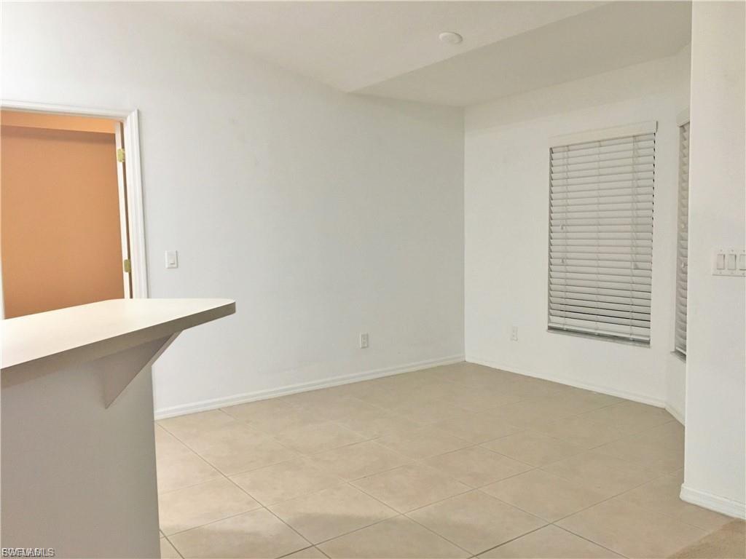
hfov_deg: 61.7
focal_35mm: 29
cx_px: 373
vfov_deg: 48.2
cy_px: 280
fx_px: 625
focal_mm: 4.15
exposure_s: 1/30
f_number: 2.2
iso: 160
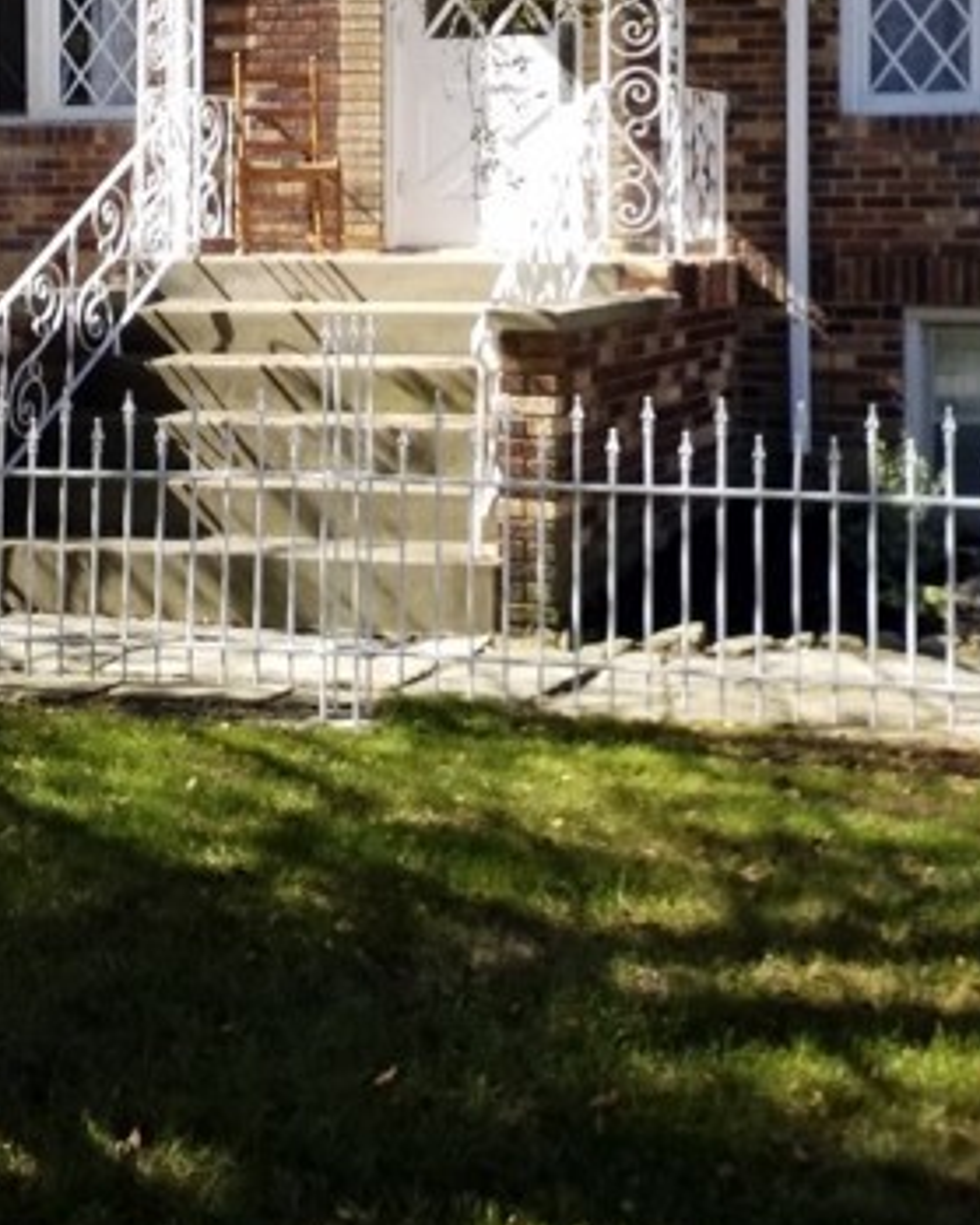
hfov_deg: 26.2
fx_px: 2104
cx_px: 583
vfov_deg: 31.5
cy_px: 207
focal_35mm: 58
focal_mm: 3.6
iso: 40
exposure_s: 1/419
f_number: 1.9
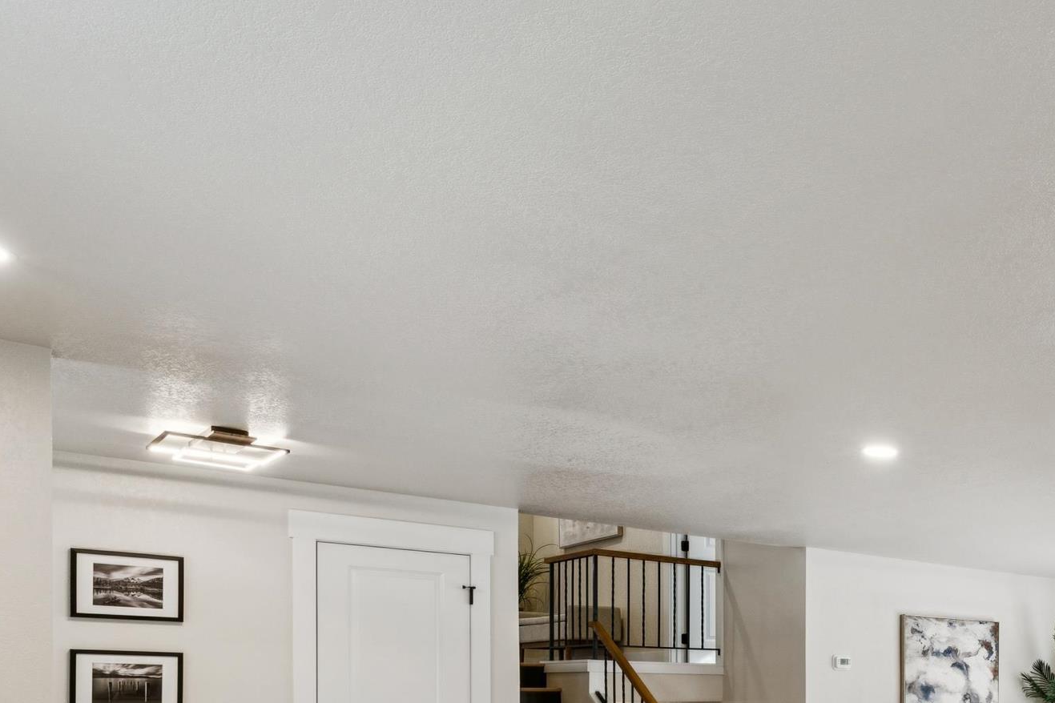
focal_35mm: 36
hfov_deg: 43.1
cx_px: 1113
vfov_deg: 33.4
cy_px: 705
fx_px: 1067
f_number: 13
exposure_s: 1/8
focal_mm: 15.6
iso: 400
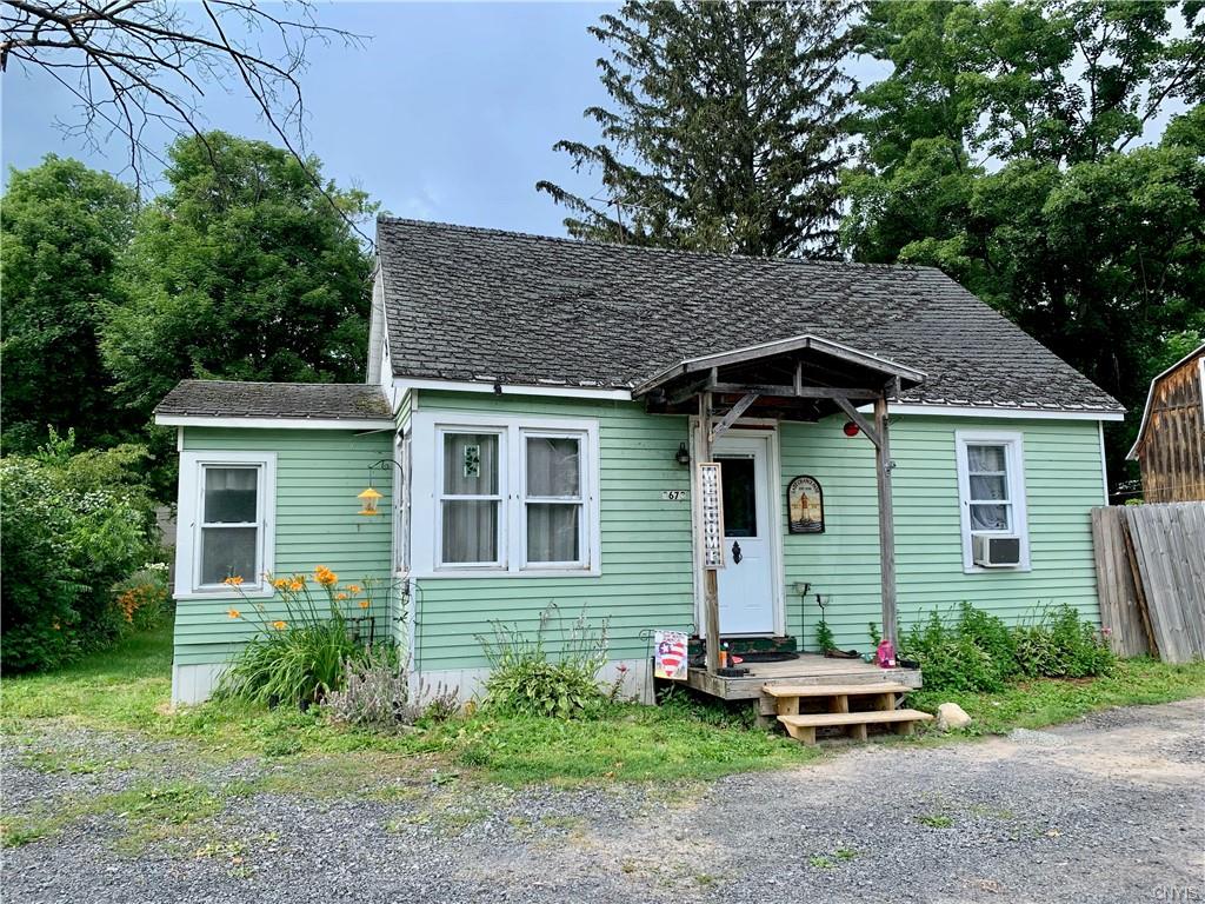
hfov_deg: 67.3
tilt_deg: +6.3
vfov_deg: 53.1
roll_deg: +0.7
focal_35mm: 26
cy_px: 452
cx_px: 602
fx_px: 905
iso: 25
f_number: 1.8
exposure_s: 1/651
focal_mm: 4.25
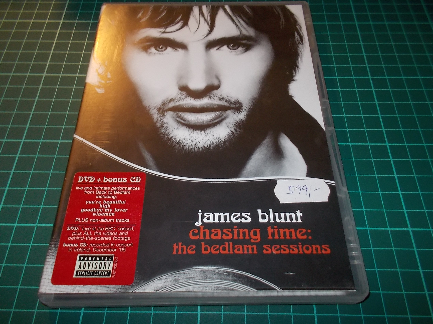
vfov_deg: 46.8
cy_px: 161
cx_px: 219
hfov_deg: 60.0
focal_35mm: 30
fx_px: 375
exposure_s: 1/30
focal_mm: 4.1
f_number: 3.3
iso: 200
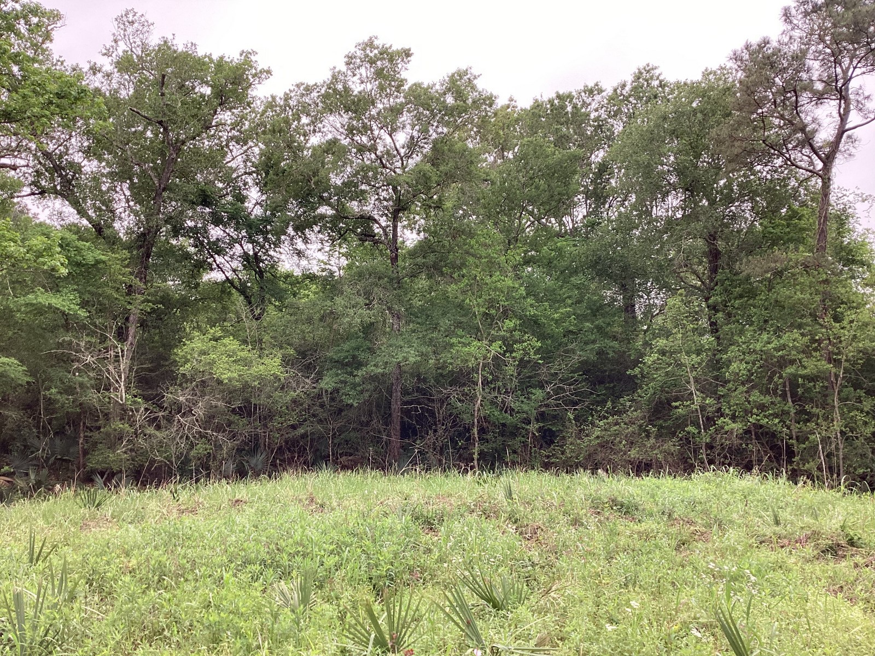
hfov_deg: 58.4
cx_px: 438
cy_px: 328
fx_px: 784
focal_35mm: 31
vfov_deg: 45.4
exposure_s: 1/120
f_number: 2.4
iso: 40
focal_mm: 3.3
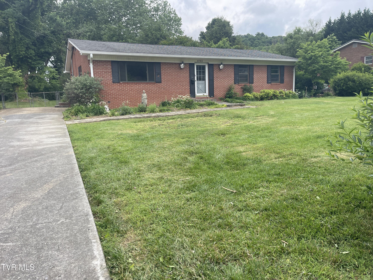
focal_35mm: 25
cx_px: 186
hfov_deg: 69.4
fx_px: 269
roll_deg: +2.6
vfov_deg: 54.9
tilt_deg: -8.2
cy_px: 140
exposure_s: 1/1087
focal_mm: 5.1
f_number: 1.6
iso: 32
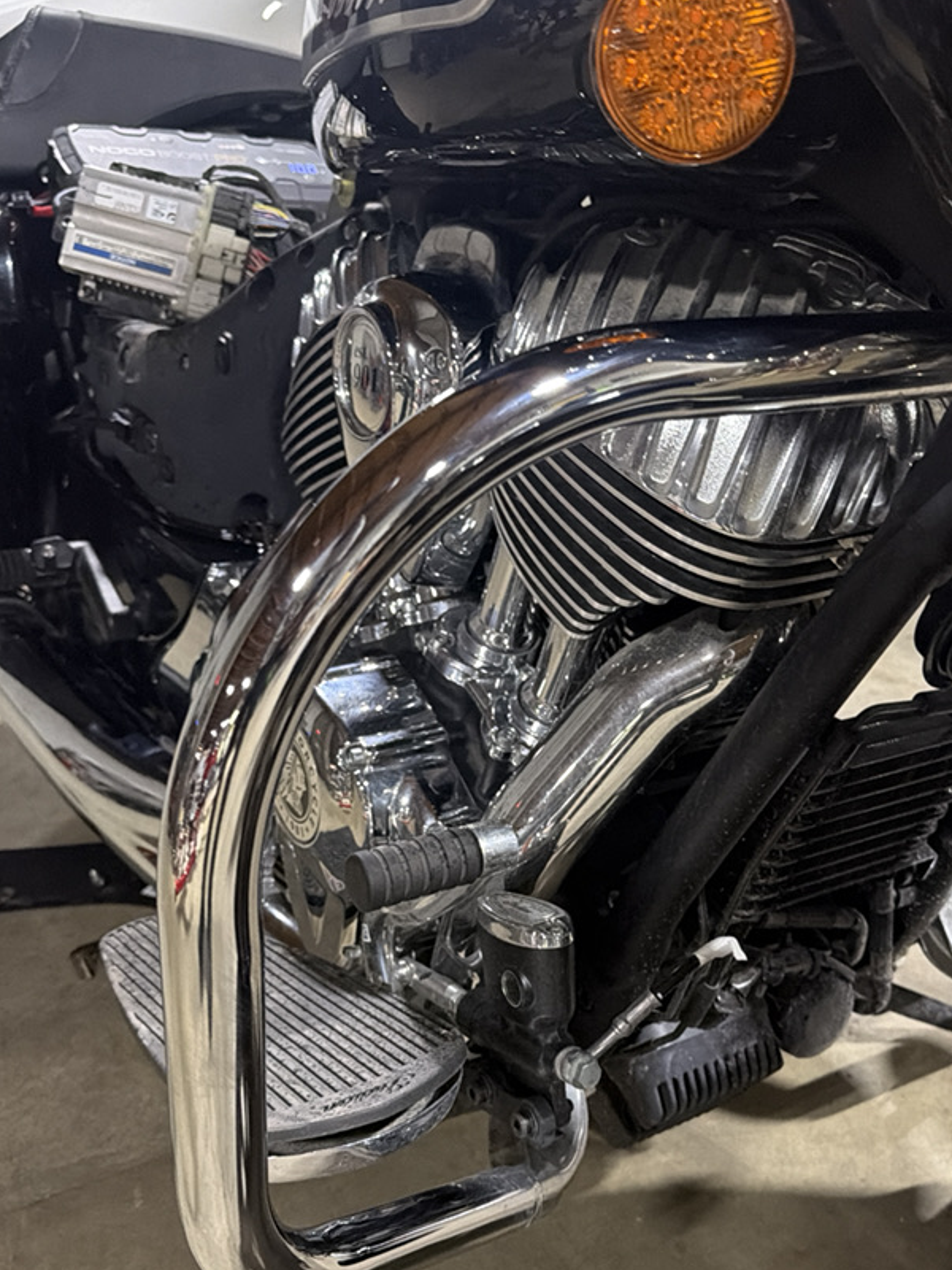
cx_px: 573
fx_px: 1320
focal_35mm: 36
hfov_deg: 39.5
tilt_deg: -27.3
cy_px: 719
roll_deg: +7.9
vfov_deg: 51.2
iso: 800
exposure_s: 1/42
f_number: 1.78
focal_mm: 6.76
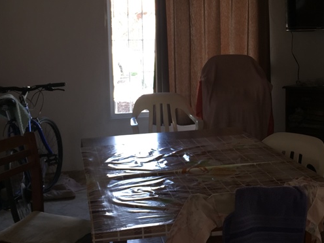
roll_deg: +0.5
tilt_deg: -4.9
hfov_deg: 31.3
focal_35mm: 60
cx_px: 264
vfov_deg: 24.2
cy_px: 70
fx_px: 561
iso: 32
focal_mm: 4.15
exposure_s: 1/40
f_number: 2.2
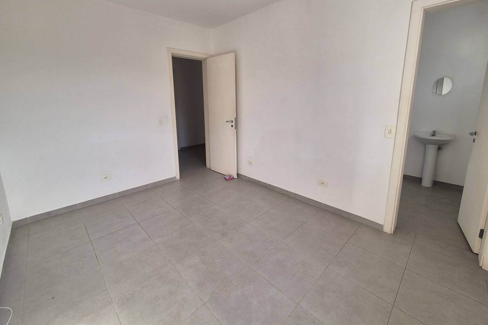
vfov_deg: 80.6
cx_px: 241
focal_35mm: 14
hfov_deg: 104.3
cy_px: 136
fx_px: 190
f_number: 2.2
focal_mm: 2.2
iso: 50
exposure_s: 1/135
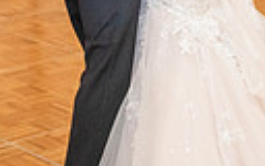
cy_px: -126
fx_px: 1199
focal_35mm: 166
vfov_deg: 7.7
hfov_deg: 12.6
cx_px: 151
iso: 1600
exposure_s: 1/250
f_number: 2.8
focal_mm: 36
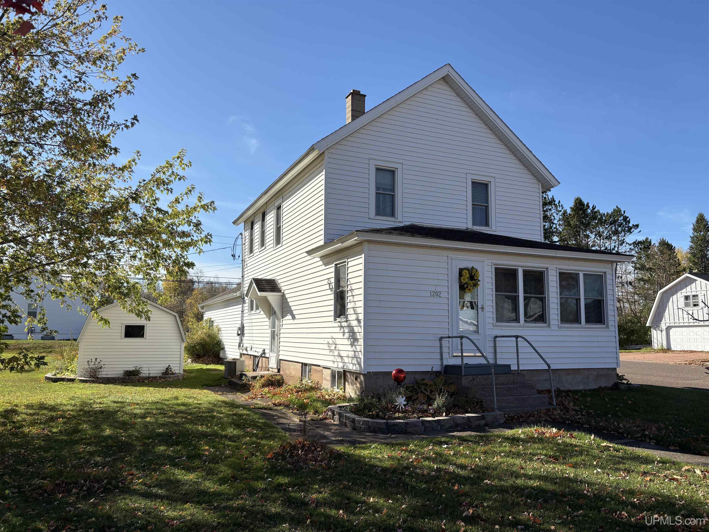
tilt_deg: +7.1
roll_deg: -0.2
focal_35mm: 26
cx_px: 354
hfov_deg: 67.3
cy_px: 266
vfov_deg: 53.1
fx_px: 533
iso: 50
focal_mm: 5.96
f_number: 1.6
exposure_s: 1/2865
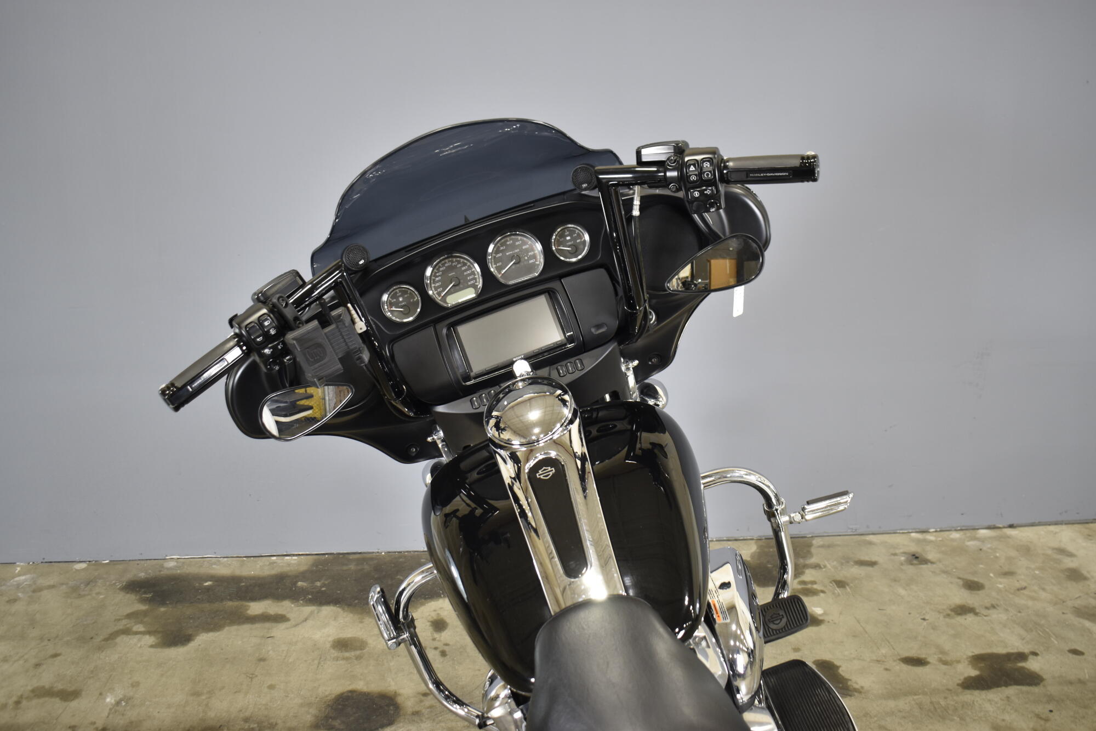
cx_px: 548
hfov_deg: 57.2
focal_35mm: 33
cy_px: 366
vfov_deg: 40.0
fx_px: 1005
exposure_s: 1/20
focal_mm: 22
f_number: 3.8
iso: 400
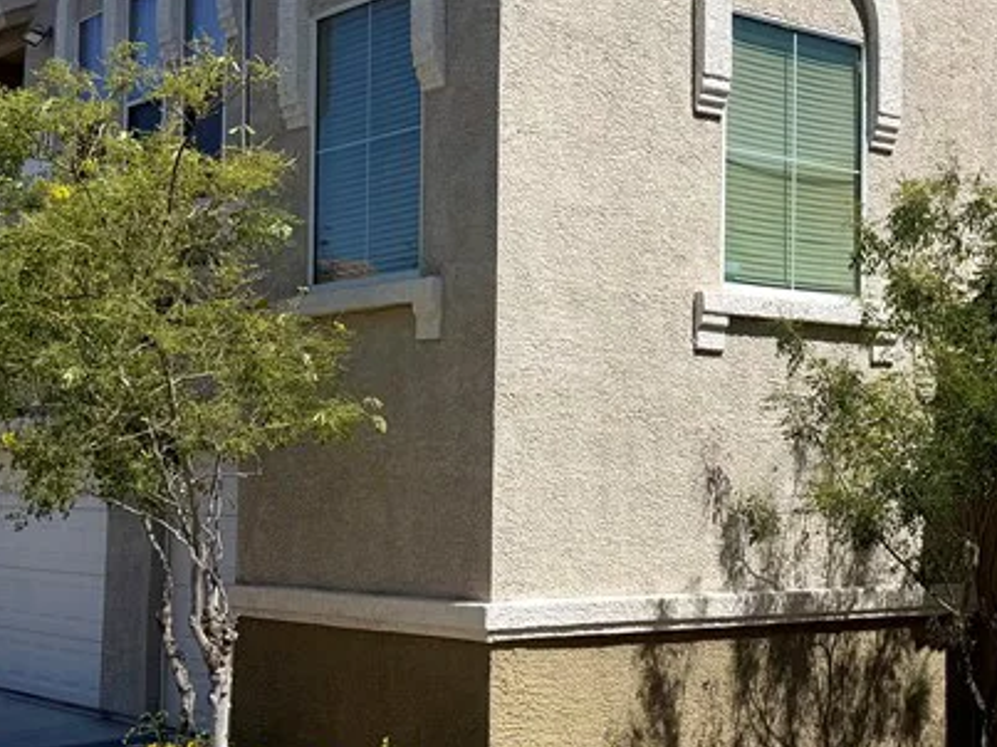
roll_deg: -0.9
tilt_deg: +4.5
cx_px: 742
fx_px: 1756
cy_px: 334
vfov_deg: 24.0
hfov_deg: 31.2
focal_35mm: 61
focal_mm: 6.76
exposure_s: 1/6711
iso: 80
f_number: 1.78
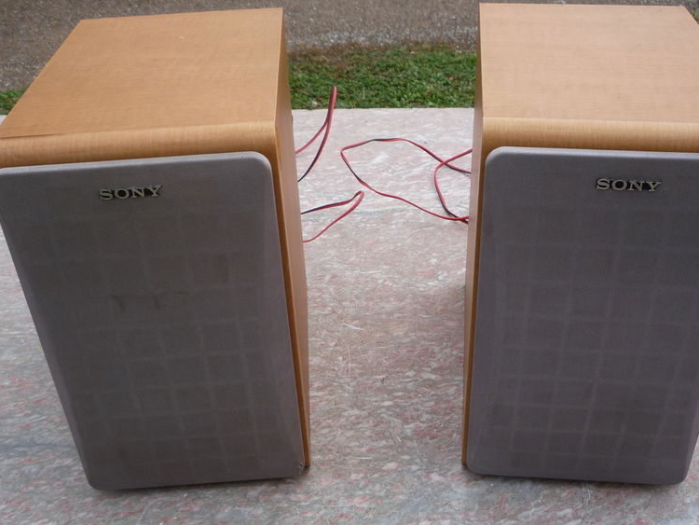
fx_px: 808
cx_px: 378
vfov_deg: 35.9
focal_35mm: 40
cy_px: 302
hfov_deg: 46.7
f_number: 3.3
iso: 100
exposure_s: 1/50
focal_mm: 5.2
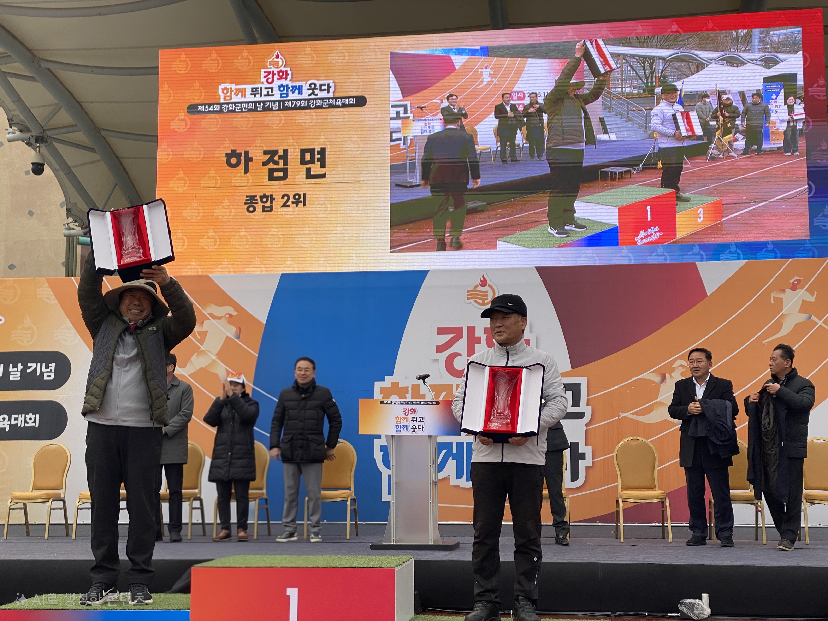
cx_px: 414
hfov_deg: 36.8
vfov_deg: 28.0
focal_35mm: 52
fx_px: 1244
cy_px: 310
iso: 20
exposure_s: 1/217
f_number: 2
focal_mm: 6
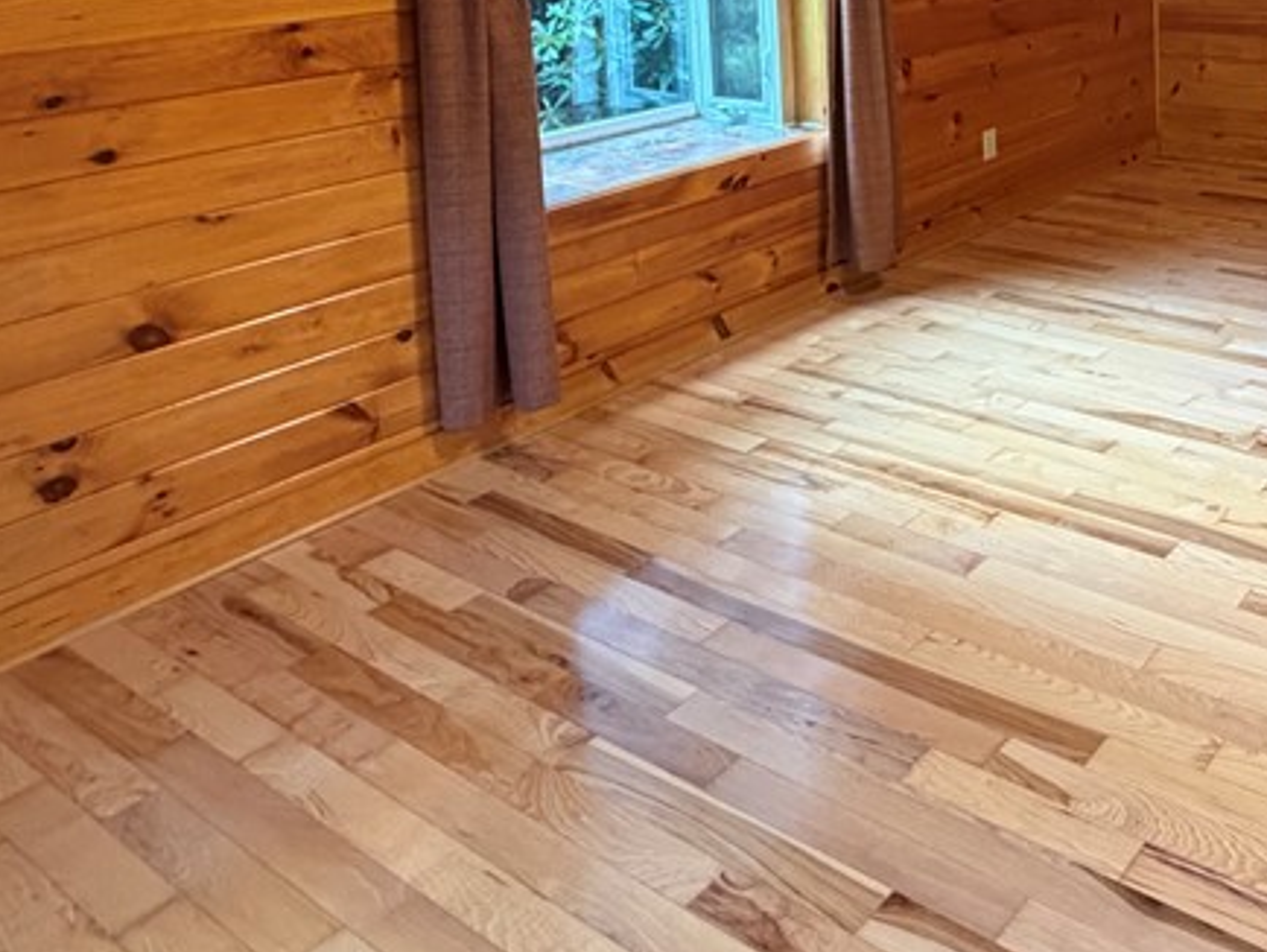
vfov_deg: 37.8
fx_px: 1209
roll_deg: +1.6
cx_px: 1191
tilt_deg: -5.4
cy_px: -20
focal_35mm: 33
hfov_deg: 48.2
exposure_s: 1/60
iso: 400
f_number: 2.2
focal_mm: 2.22
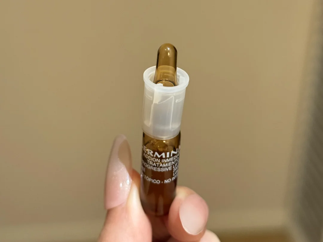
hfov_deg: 39.7
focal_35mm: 48
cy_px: 121
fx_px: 448
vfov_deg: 30.3
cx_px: 162
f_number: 1.78
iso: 200
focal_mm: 6.76
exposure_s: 1/33
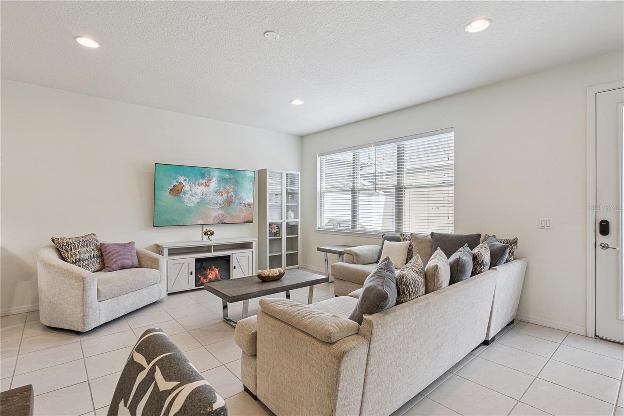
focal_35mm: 18
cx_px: 312
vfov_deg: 67.4
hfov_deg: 90.0
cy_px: 208
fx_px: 312
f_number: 13
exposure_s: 1/15
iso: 400
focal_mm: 18
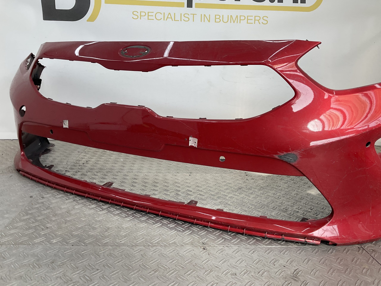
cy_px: 143
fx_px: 319
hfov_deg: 61.7
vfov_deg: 48.2
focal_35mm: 29
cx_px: 190
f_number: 1.8
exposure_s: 1/183
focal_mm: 3
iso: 16
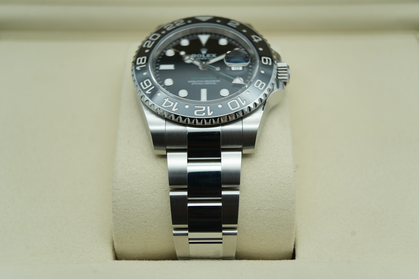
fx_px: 407
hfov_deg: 54.4
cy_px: 140
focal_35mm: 35
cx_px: 210
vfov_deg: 37.9
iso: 400
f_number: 5
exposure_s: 1/250
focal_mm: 35
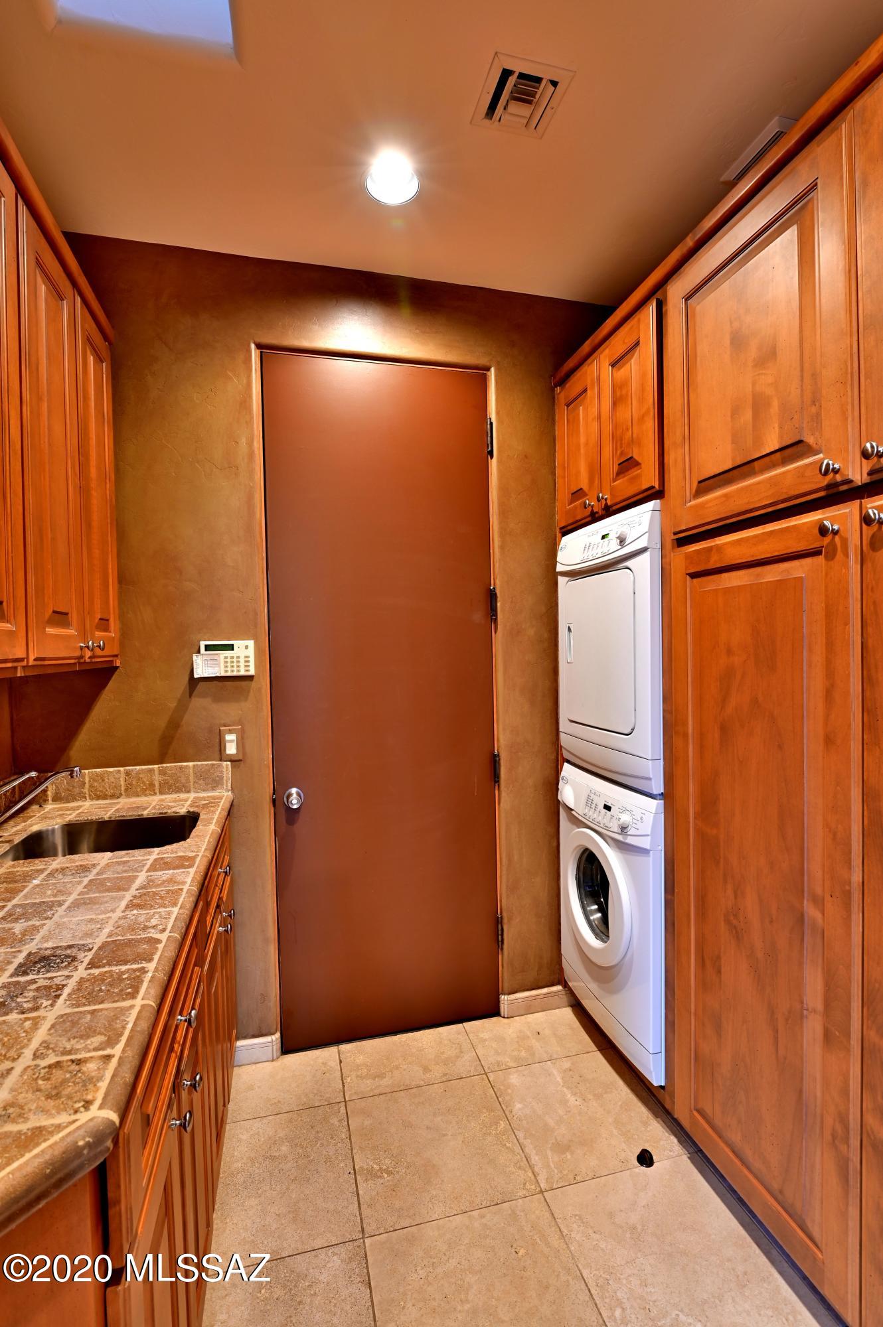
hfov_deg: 73.6
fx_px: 590
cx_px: 442
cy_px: 664
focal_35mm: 16
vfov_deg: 96.8
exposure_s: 2
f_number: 9
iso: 100
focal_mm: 16
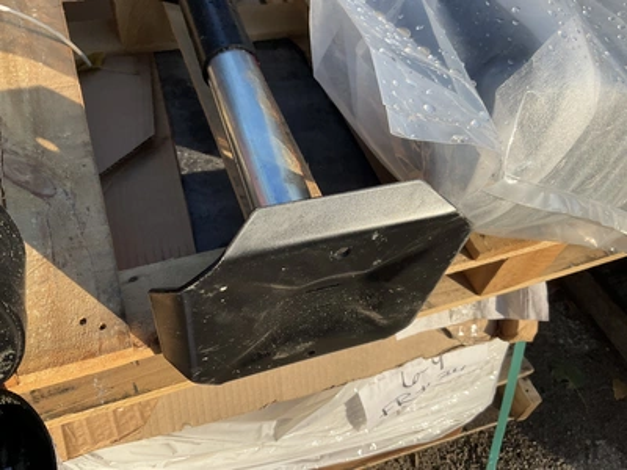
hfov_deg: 61.7
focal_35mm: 29
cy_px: 235
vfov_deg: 48.2
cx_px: 314
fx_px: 525
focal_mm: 3
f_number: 1.8
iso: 25
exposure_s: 1/739
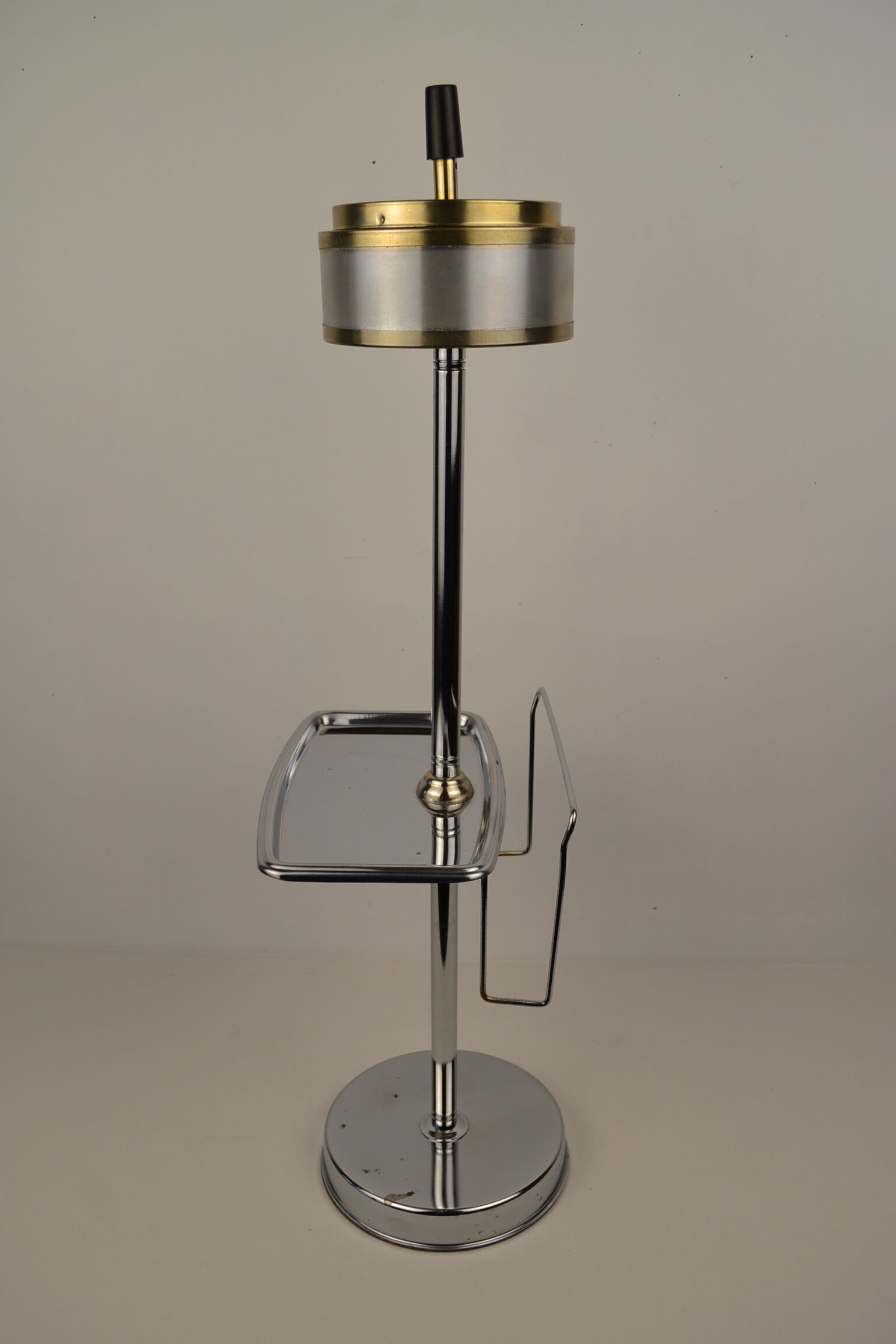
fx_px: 1120
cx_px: 448
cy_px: 672
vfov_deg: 61.9
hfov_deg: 43.6
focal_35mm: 30
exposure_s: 1/125
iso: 110
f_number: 5.6
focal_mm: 20
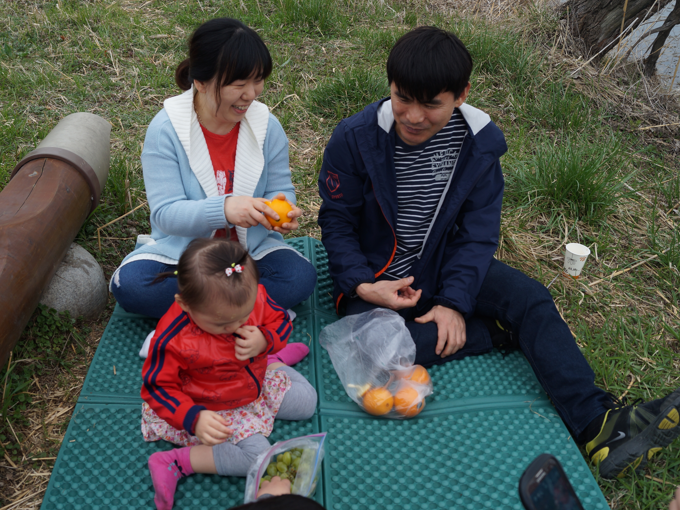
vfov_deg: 39.7
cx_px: 305
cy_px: 254
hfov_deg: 51.3
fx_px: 707
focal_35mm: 36
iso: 100
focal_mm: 22
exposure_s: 1/125
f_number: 5.6
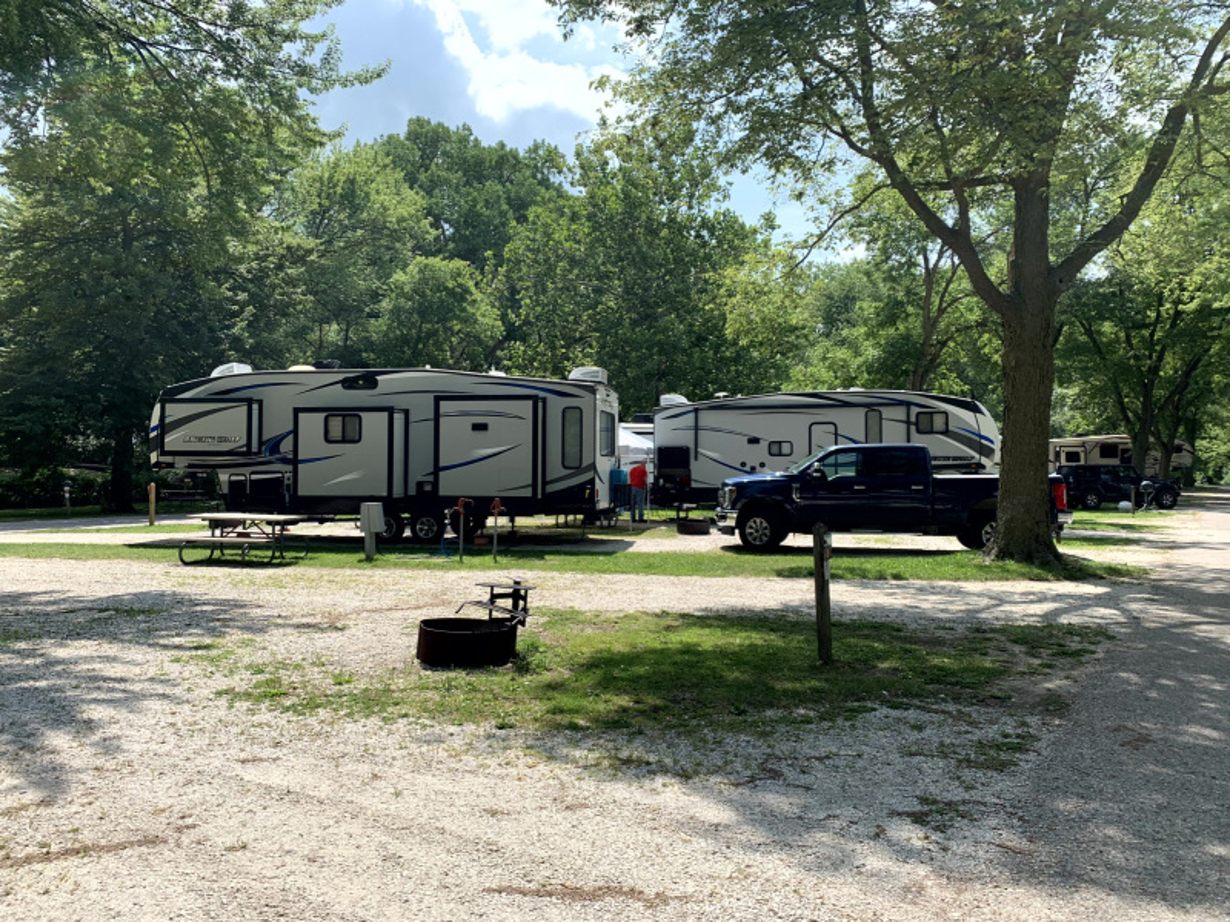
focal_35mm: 26
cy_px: 461
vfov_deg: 53.1
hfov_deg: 67.3
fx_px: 924
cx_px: 615
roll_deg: -1.7
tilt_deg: +2.8
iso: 25
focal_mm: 4.25
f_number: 1.8
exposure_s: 1/1634
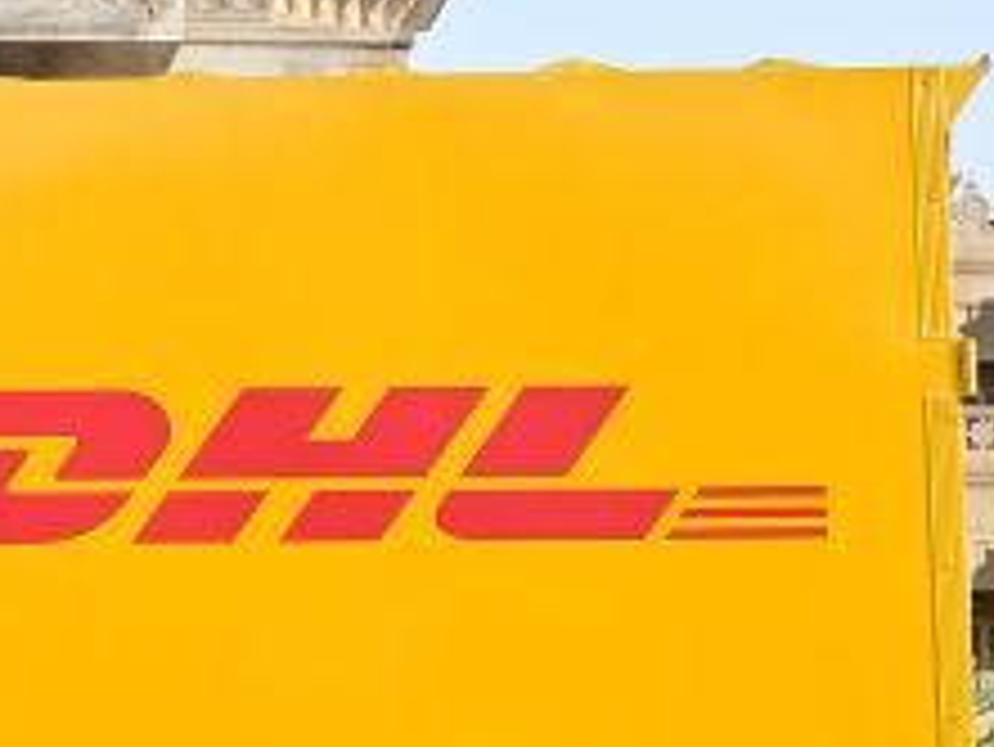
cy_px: 333
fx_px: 5832
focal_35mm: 203
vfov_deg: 7.3
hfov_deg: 9.5
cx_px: -373
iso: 400
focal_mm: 39
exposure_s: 1/200
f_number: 8
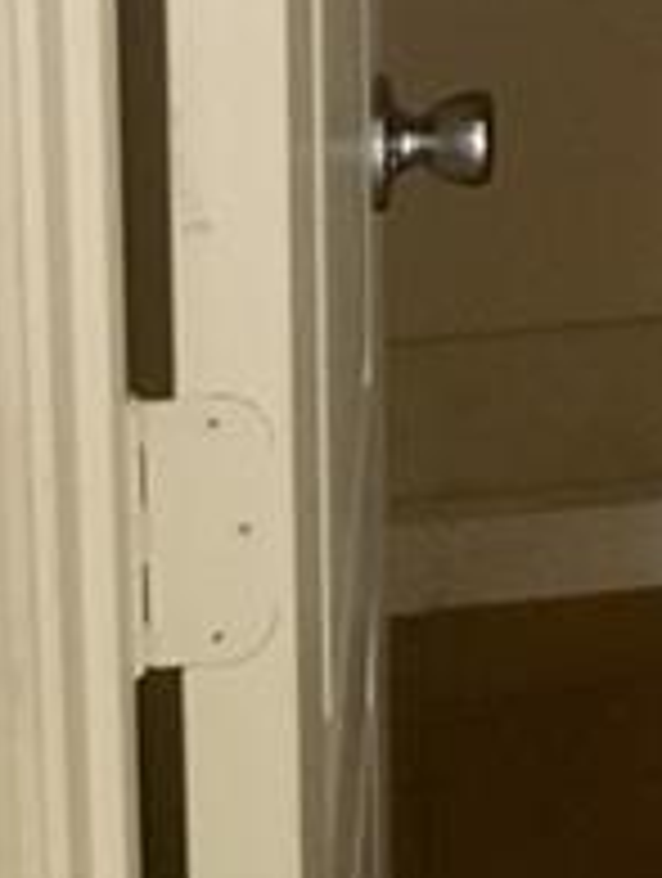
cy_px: -603
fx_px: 2897
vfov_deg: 15.3
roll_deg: +0.1
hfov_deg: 12.2
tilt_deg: -8.6
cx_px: 1103
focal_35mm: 114
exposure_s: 1/30
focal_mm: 4.15
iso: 250
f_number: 2.2
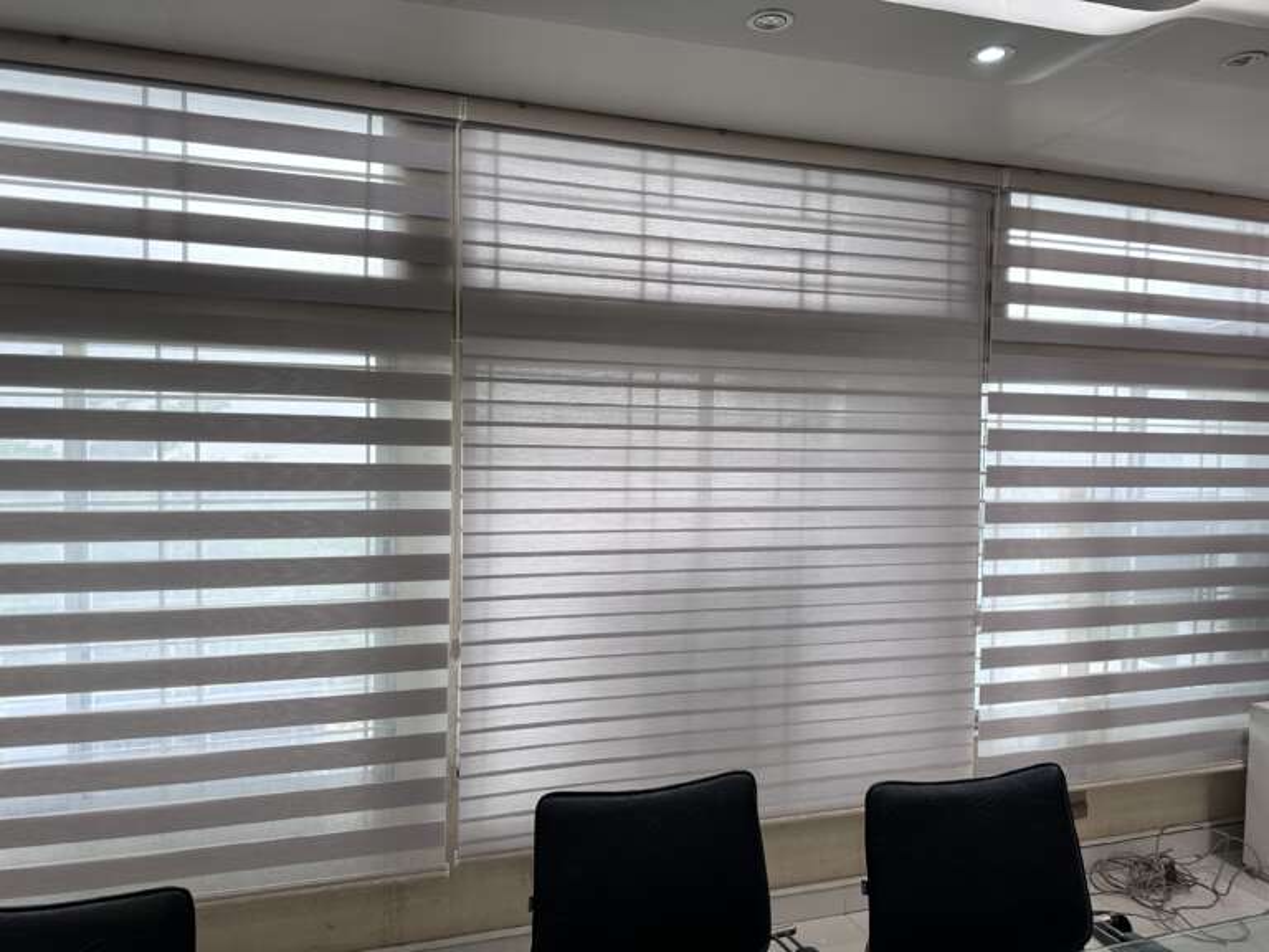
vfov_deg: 56.8
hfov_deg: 71.6
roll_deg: -0.3
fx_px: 880
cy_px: 476
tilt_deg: -2.7
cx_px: 634
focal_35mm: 24
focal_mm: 6.86
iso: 80
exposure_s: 1/100
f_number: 1.78
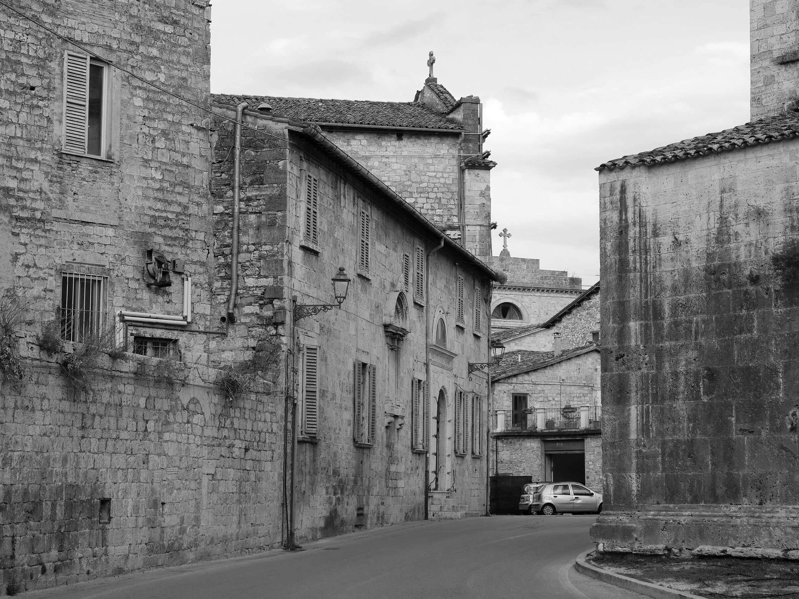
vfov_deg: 20.4
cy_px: 300
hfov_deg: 27.0
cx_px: 400
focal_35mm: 72
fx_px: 1662
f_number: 5
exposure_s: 1/200
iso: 200
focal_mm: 36
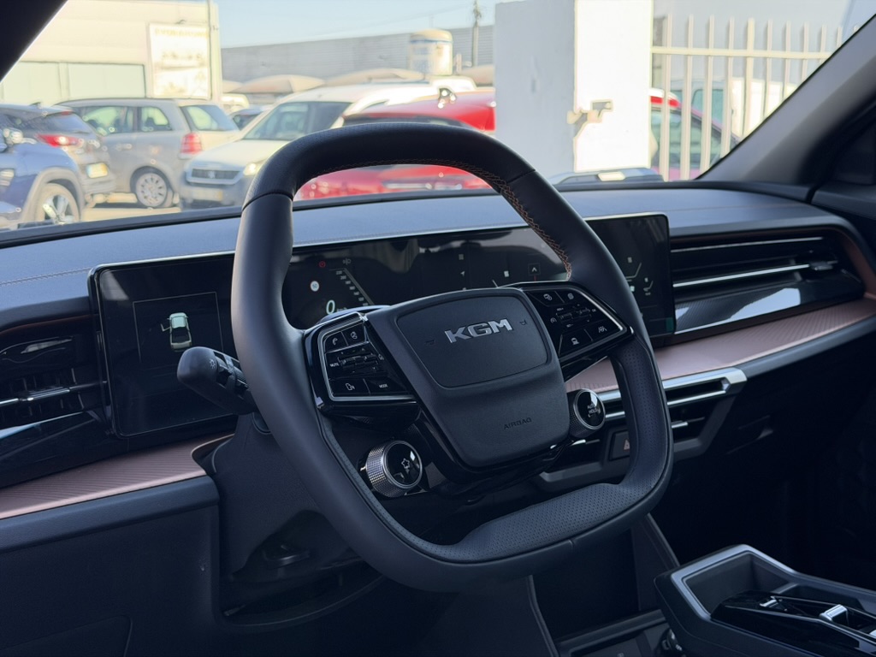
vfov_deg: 30.3
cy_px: 328
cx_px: 438
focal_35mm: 48
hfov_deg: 39.7
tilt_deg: -10.1
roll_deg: +0.7
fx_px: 1215
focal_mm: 6.76
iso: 80
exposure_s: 1/289
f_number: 1.78
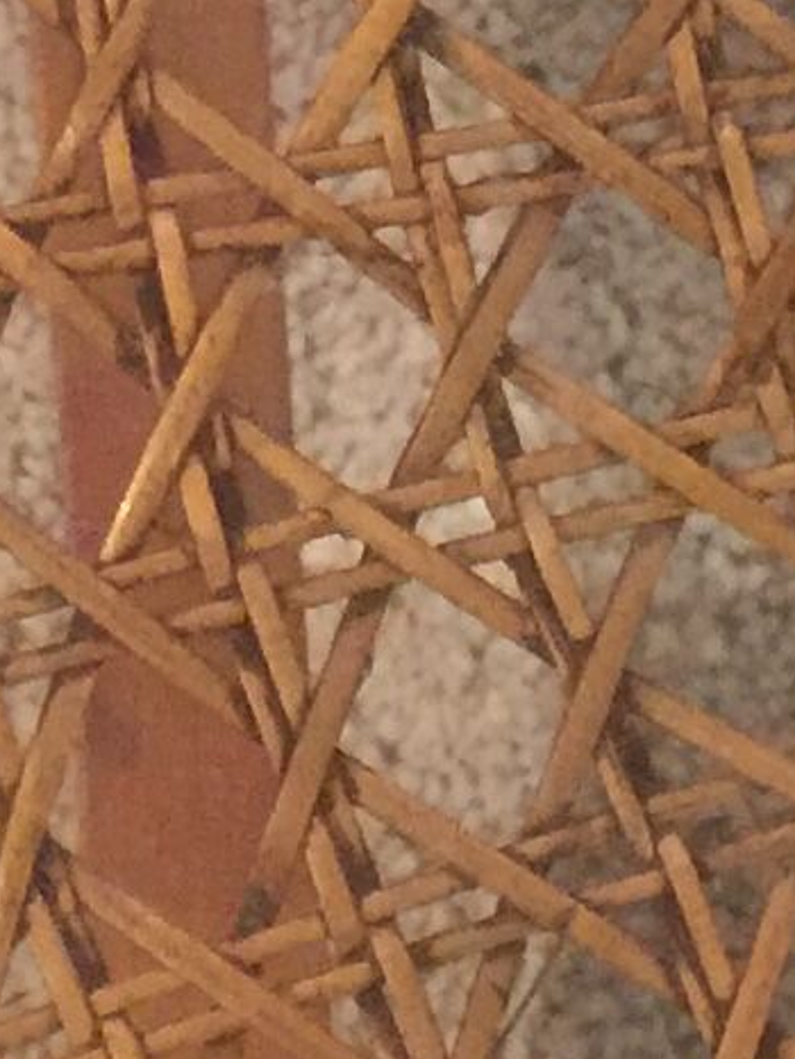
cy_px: -295
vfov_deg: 9.6
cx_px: -139
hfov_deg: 7.3
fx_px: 6211
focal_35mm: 203
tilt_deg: -76.5
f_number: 2.2
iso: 200
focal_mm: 4.15
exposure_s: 1/8
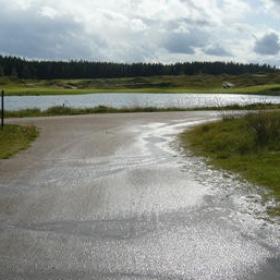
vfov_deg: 31.5
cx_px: 90
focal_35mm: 54
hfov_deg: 31.4
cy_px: 108
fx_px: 494
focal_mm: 5.8
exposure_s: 1/400
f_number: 8
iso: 50
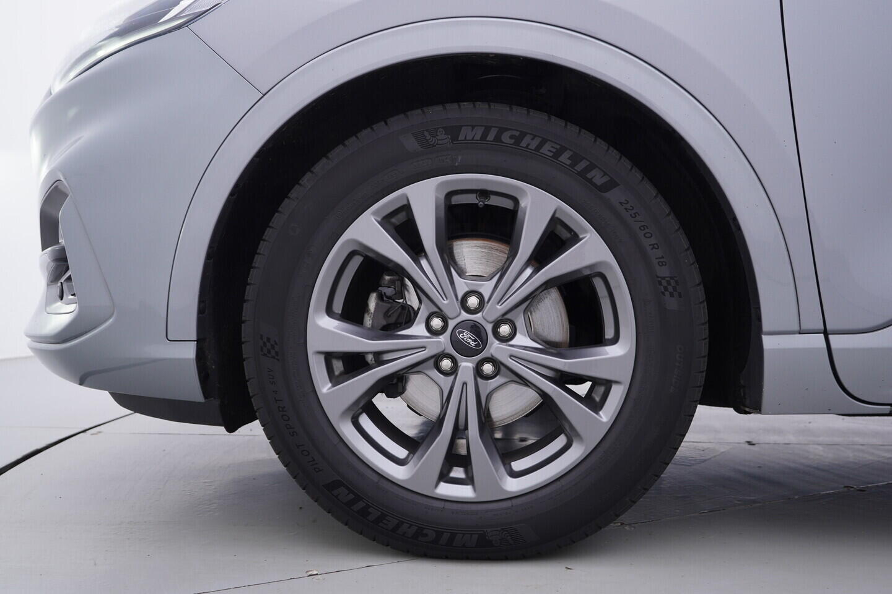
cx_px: 446
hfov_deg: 53.1
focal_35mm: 36
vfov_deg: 36.9
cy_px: 297
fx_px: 892
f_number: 3.5
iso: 125
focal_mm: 24
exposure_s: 1/60
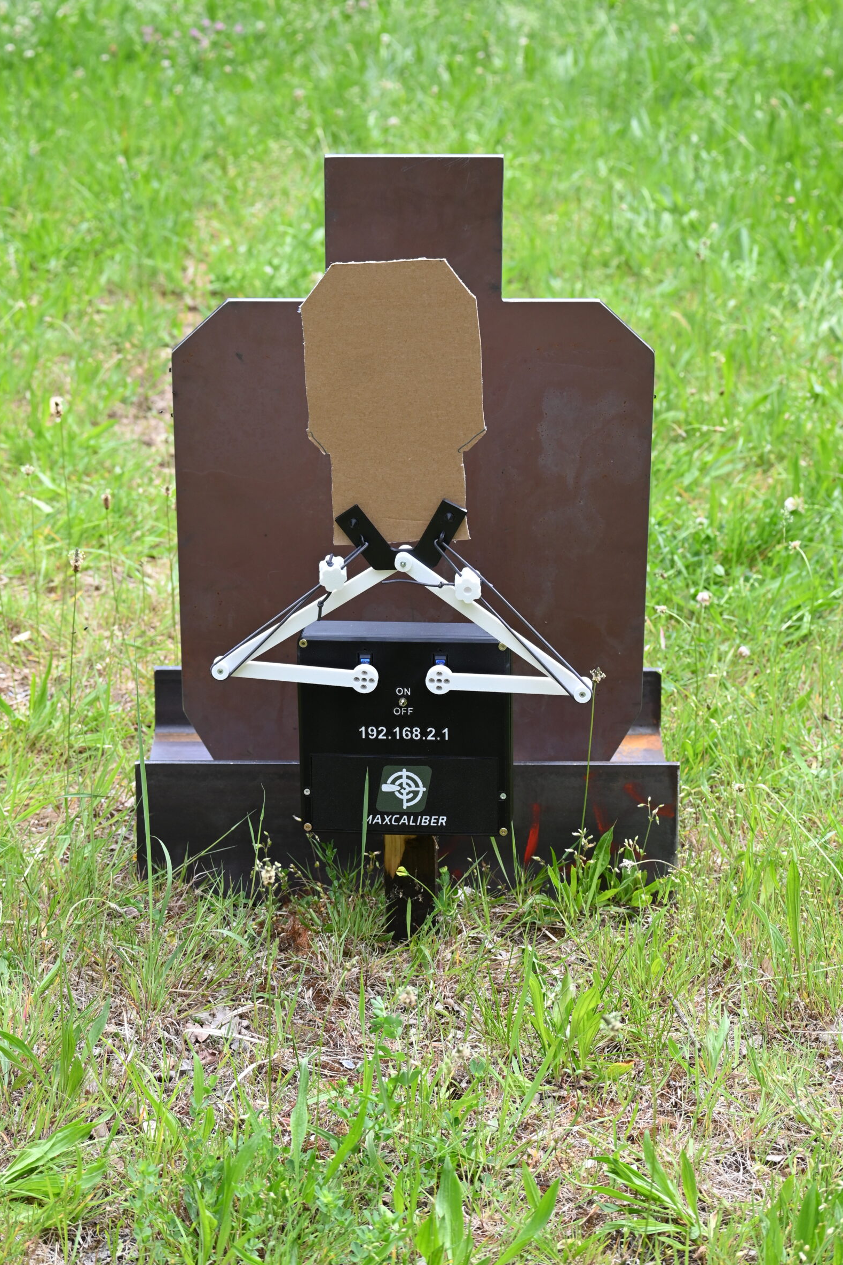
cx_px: 414
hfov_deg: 12.8
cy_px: 658
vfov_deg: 19.1
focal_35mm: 107
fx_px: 3759
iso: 200
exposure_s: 1/250
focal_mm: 66
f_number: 5.6
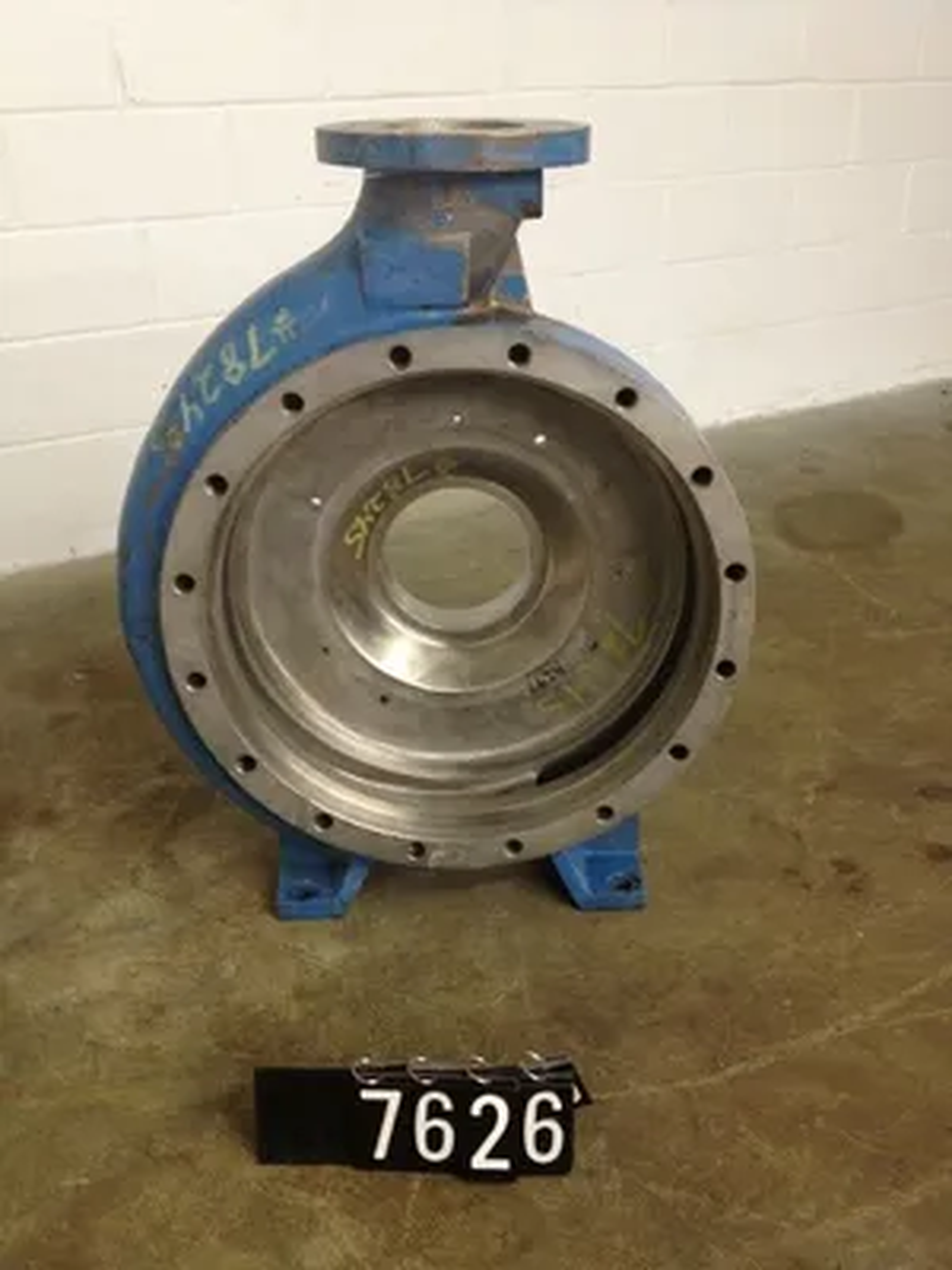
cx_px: 476
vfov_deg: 52.6
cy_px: 635
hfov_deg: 40.7
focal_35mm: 35
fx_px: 1283
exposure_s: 1/20
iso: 160
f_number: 2.4
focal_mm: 4.28
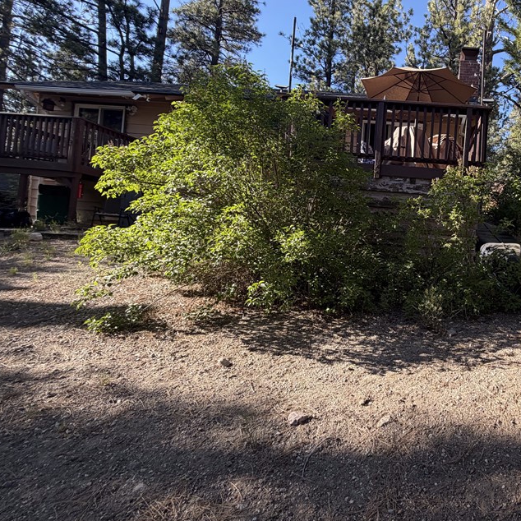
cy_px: 237
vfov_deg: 74.7
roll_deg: -6.6
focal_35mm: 20
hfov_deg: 67.9
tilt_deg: +3.3
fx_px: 341
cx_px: 415
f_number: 2.2
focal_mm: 2.22
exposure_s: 1/300
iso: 50
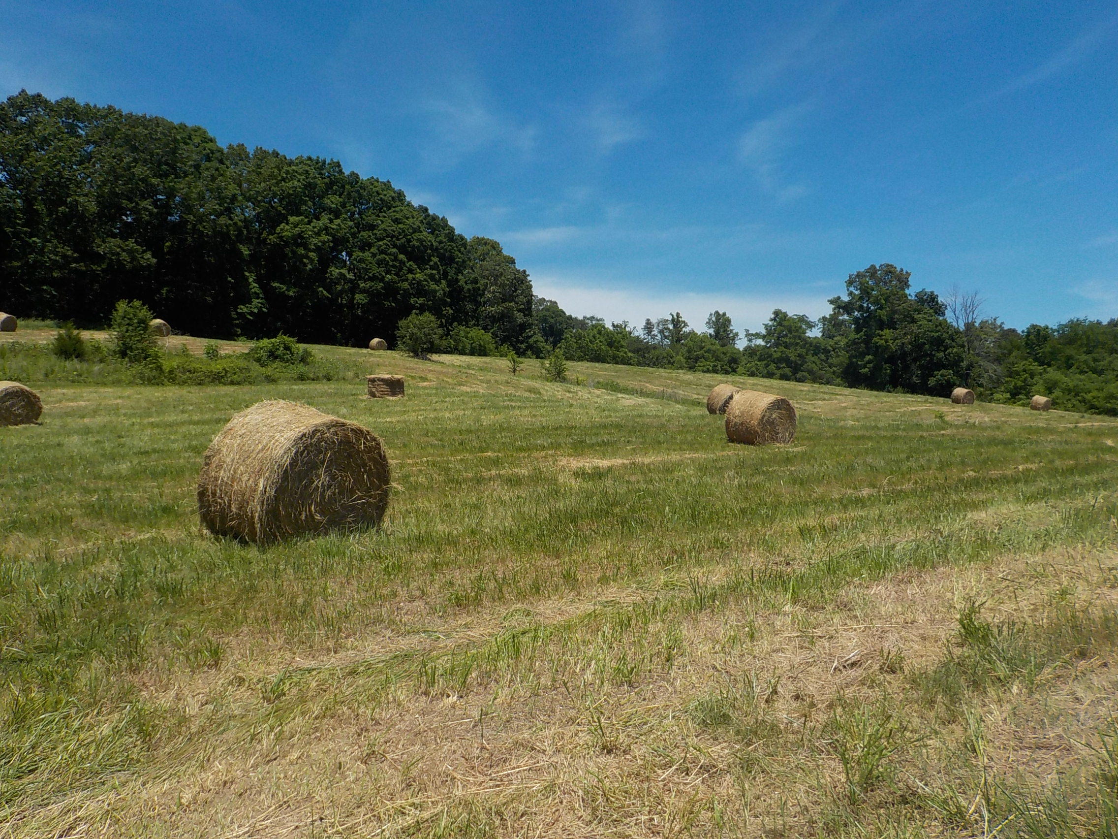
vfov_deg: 46.8
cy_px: 420
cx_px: 559
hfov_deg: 60.0
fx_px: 969
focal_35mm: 30
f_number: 3.3
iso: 125
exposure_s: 1/1600
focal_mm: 4.1
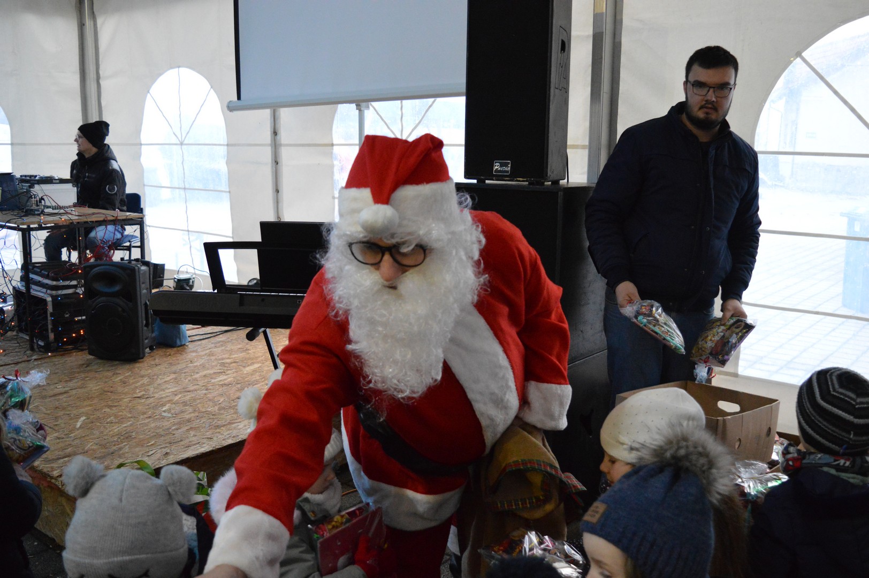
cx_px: 434
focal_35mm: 33
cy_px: 289
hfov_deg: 57.3
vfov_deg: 39.9
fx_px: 796
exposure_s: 1/125
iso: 3200
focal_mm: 22
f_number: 4
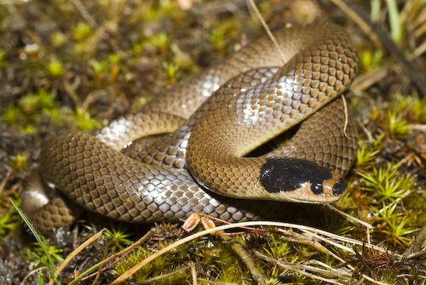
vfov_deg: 10.2
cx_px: 213
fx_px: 1600
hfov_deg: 15.2
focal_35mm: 135
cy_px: 142
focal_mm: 90
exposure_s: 1/500
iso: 200
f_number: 18
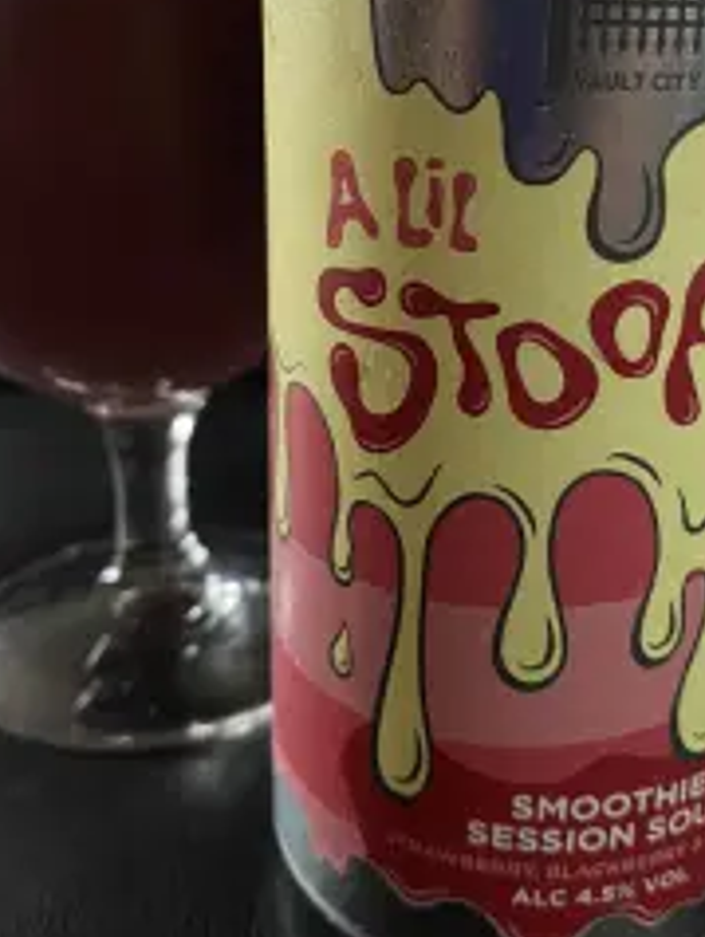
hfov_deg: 34.4
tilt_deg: -16.0
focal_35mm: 42
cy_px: 350
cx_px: 362
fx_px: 1138
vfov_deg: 44.4
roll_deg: +1.3
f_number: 1.8
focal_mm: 4.25
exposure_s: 1/25
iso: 640
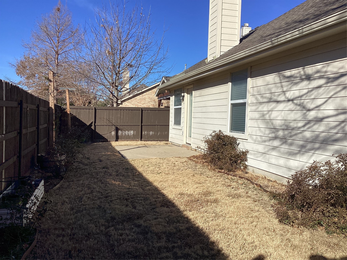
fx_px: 311
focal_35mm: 31
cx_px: 174
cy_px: 130
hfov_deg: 58.4
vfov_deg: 45.4
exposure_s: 1/2037
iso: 25
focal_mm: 3.3
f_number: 2.4
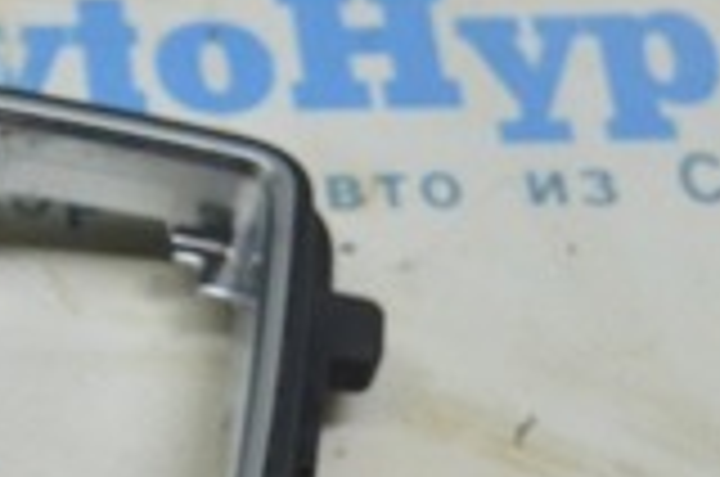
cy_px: 695
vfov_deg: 7.2
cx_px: -432
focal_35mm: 186
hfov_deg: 10.6
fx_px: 3713
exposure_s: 1/40
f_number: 5.6
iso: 400
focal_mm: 31
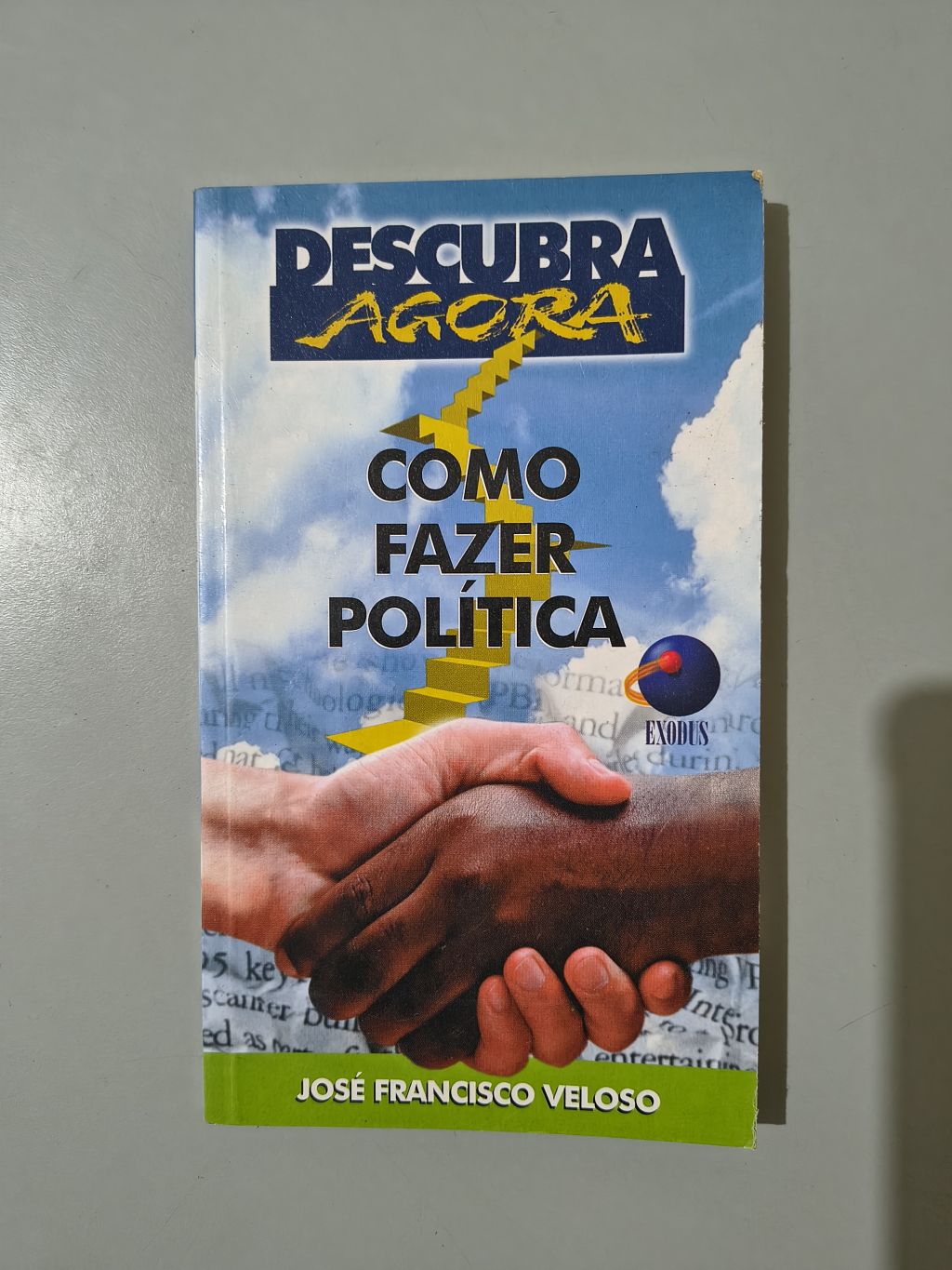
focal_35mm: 24
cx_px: 476
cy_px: 635
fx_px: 880
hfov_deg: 56.8
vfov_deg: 71.6
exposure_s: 1/40
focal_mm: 5.56
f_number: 1.8
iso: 1365
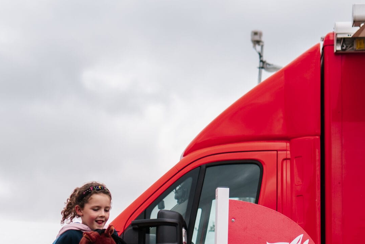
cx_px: 90
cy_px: 258
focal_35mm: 123
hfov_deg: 16.6
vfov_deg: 11.0
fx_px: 1247
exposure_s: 1/1250
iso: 100
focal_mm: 35
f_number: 2.2
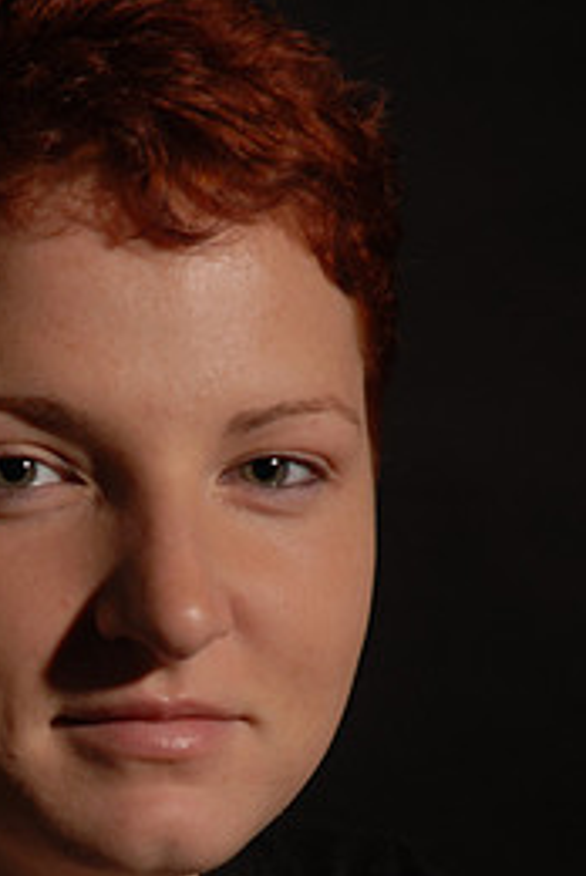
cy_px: 809
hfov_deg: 3.0
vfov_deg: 4.5
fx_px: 11009
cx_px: 13
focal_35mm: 452
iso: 100
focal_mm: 135
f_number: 5.6
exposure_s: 1/125
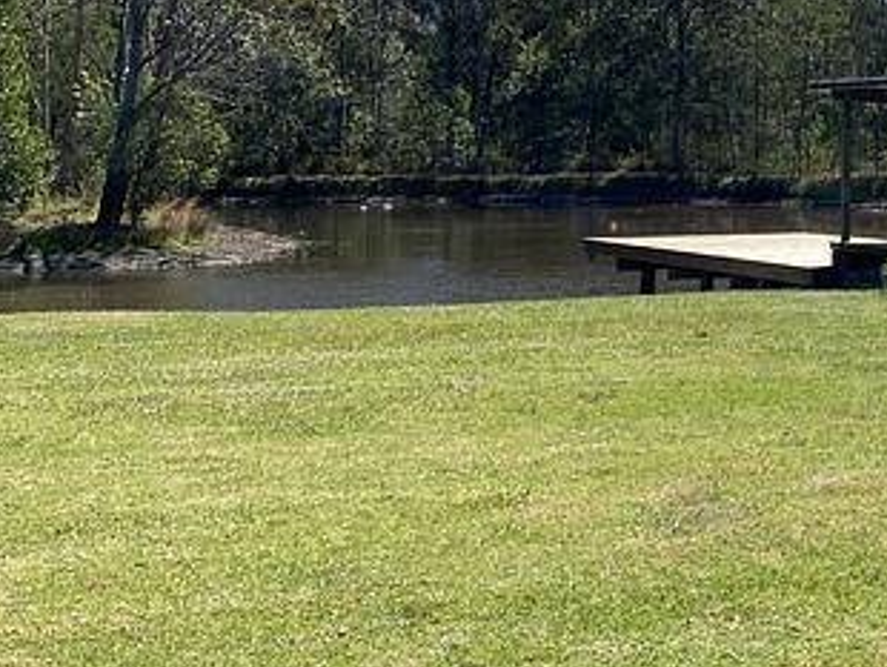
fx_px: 1333
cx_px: 881
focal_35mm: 52
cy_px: 10
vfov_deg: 26.6
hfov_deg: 33.7
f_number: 1.8
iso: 32
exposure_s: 1/2755
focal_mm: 4.25
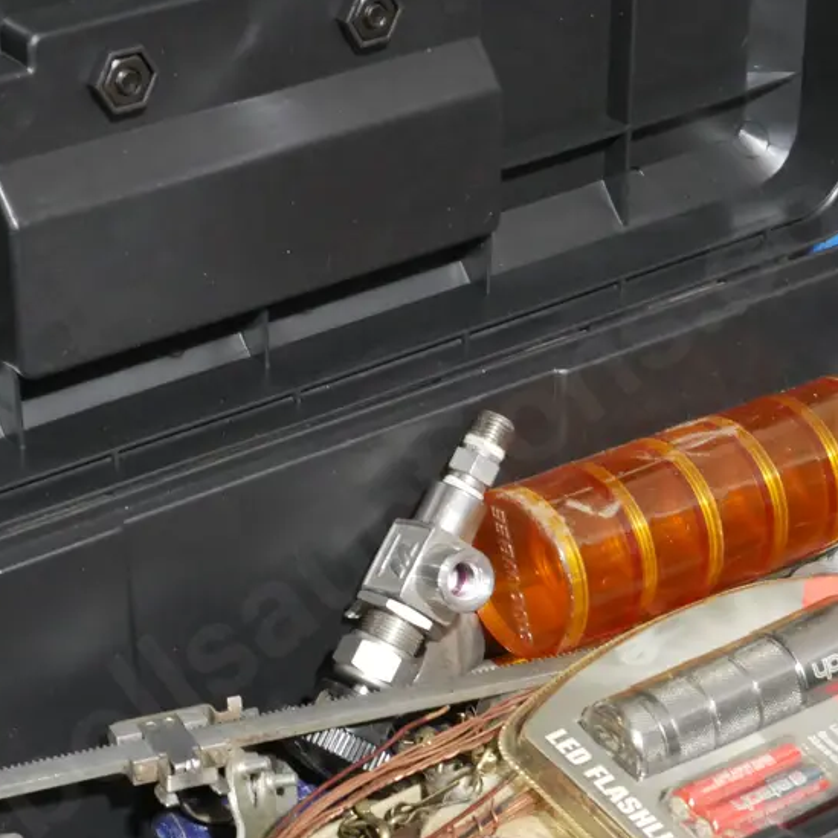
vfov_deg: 17.5
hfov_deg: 17.6
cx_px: 350
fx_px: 2711
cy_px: 561
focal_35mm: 99
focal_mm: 30
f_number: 5.4
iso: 3200
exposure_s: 1/40
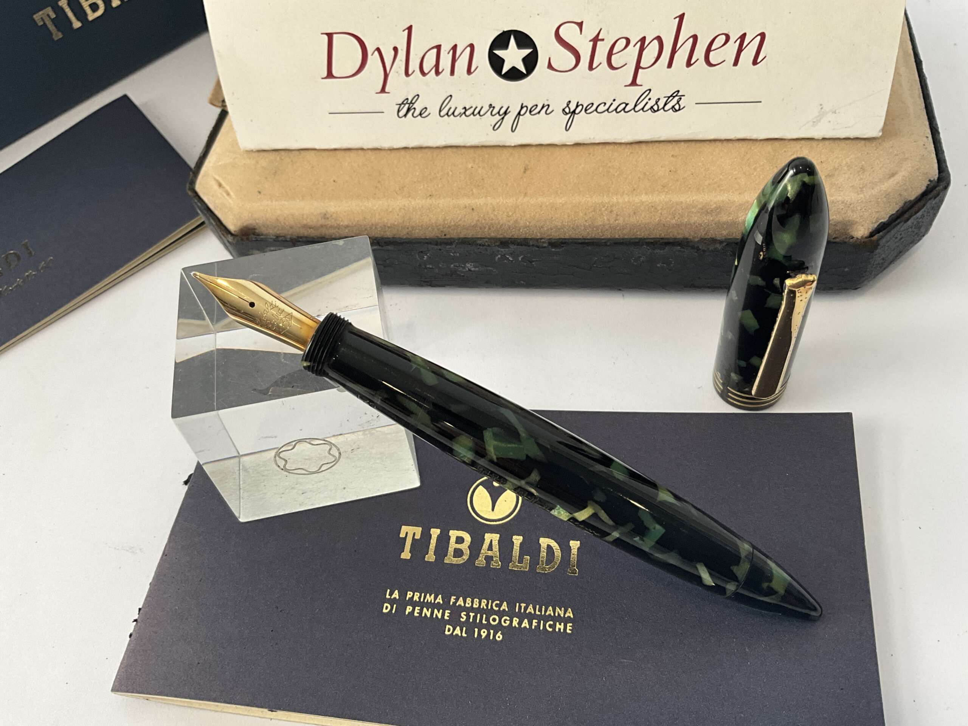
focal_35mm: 29
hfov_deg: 61.7
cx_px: 484
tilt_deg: -55.8
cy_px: 363
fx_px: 811
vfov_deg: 48.2
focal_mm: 3
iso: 64
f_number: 1.8
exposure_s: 1/122
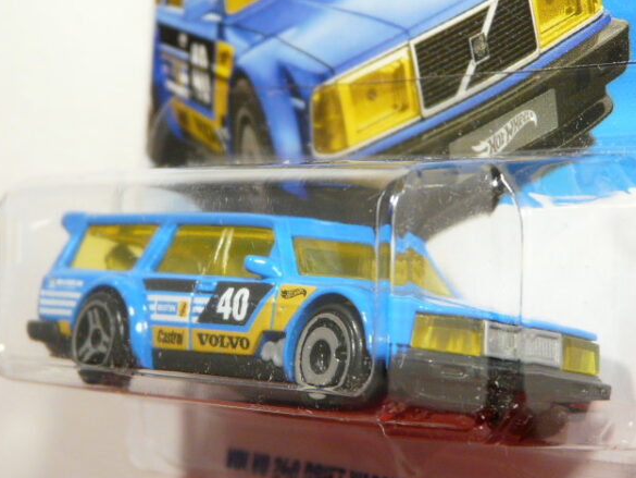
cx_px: 320
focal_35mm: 123
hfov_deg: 16.0
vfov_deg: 12.1
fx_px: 2260
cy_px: 244
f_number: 3.2
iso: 160
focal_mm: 12.3
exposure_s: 1/50
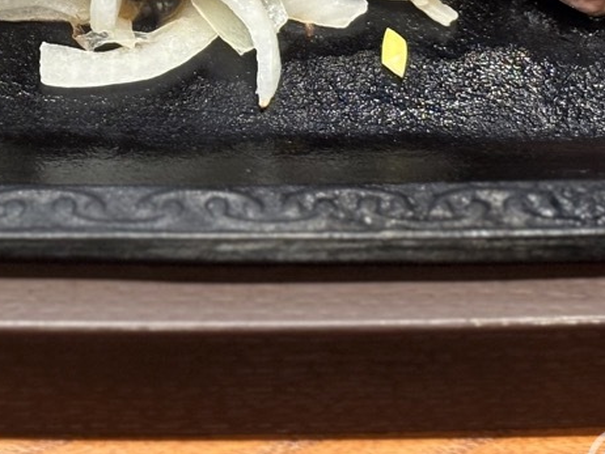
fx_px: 2518
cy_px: -52
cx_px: 107
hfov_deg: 13.6
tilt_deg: -46.1
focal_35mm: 144
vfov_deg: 10.2
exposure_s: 1/40
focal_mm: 5.96
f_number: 1.6
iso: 160
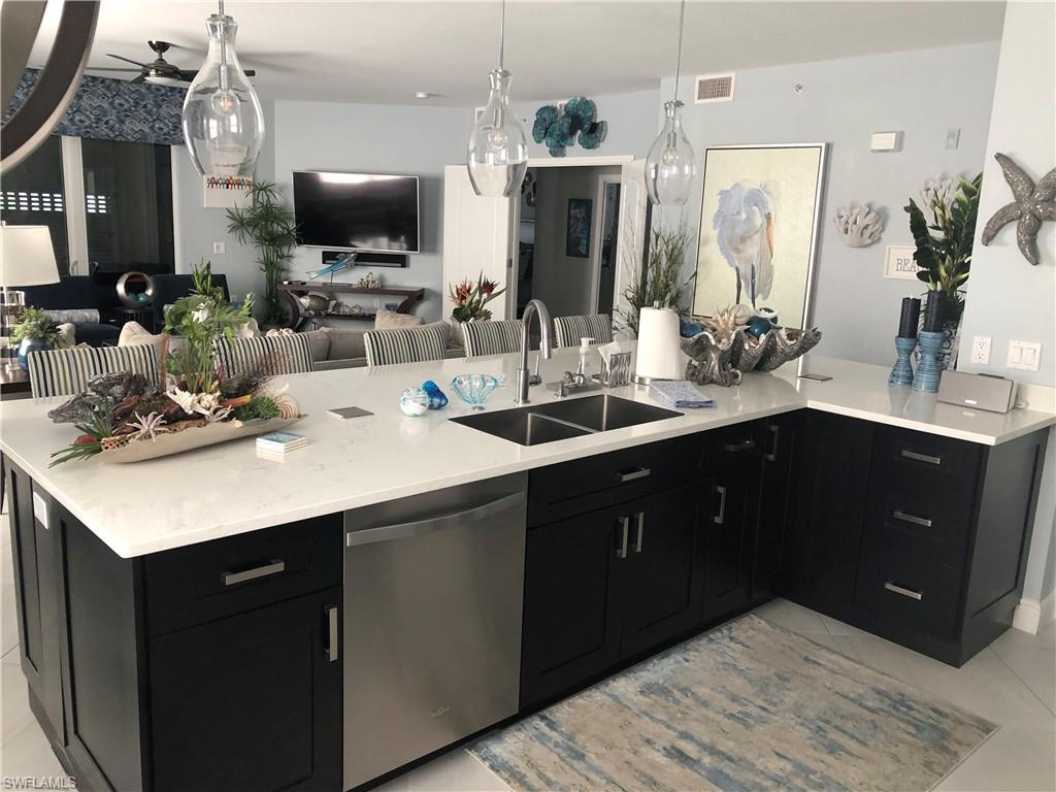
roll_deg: -2.3
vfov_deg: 49.7
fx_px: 854
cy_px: 396
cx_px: 528
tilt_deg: -11.9
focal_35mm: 28
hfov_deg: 63.4
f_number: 1.8
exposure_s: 1/15
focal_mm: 3.99
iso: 40
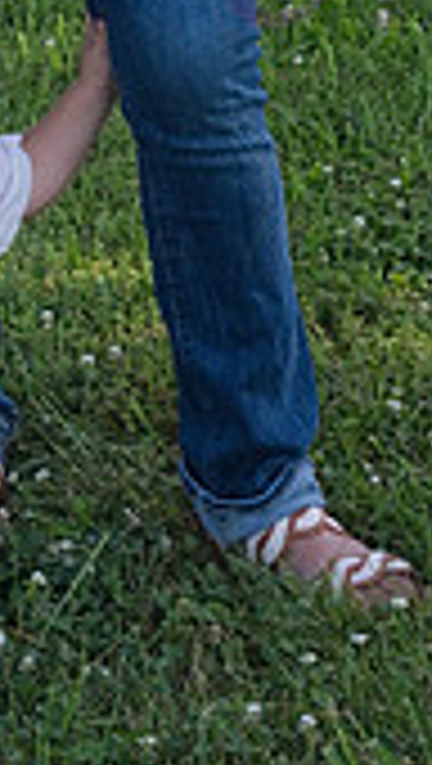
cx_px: -387
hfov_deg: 7.2
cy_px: -486
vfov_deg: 12.3
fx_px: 3330
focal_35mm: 164
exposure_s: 1/320
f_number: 8
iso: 400
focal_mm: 46
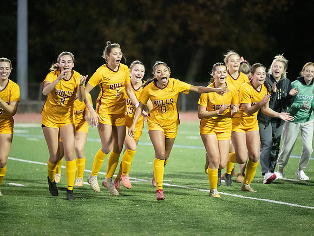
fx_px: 1873
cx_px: 157
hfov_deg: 9.6
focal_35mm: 206
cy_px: 118
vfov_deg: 7.2
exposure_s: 1/640
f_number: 2.8
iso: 16000
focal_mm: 190
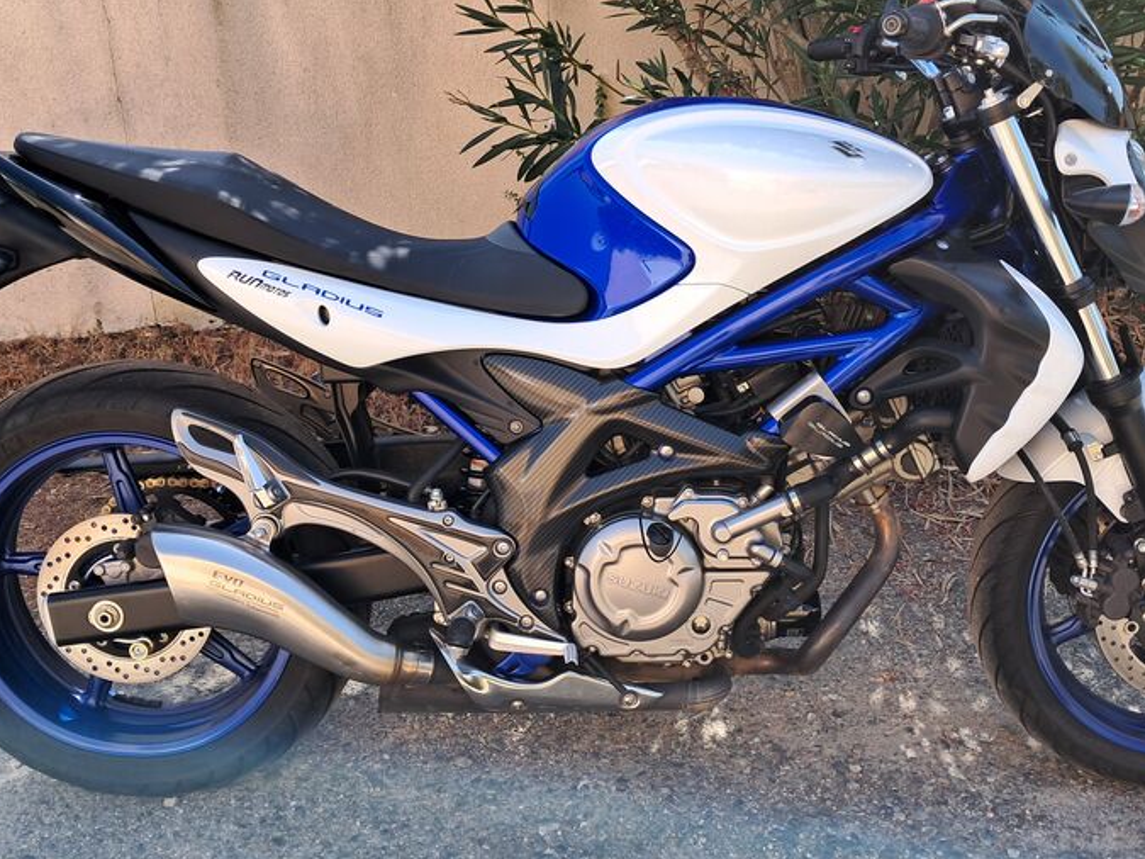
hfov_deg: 46.7
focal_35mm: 40
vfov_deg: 35.9
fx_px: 1323
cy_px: 384
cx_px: 631
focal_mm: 4
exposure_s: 1/116
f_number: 1.8
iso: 50
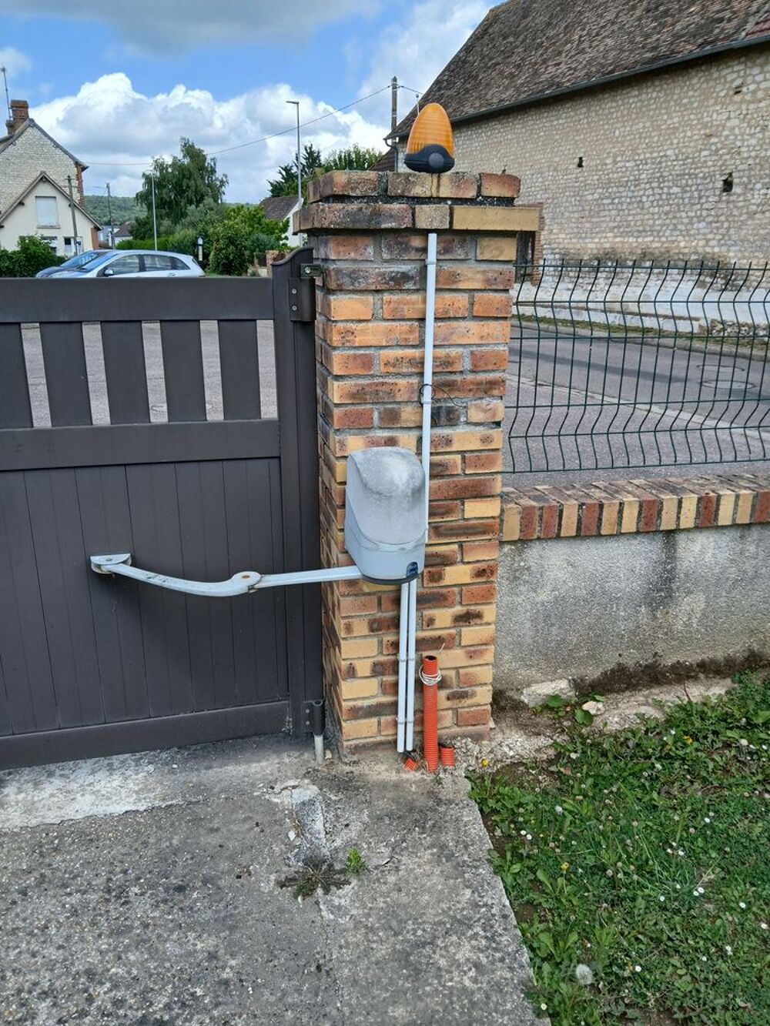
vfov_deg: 67.3
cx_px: 385
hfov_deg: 53.1
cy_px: 513
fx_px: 771
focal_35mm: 26
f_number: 1.8
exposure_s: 1/359
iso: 20
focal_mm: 3.98
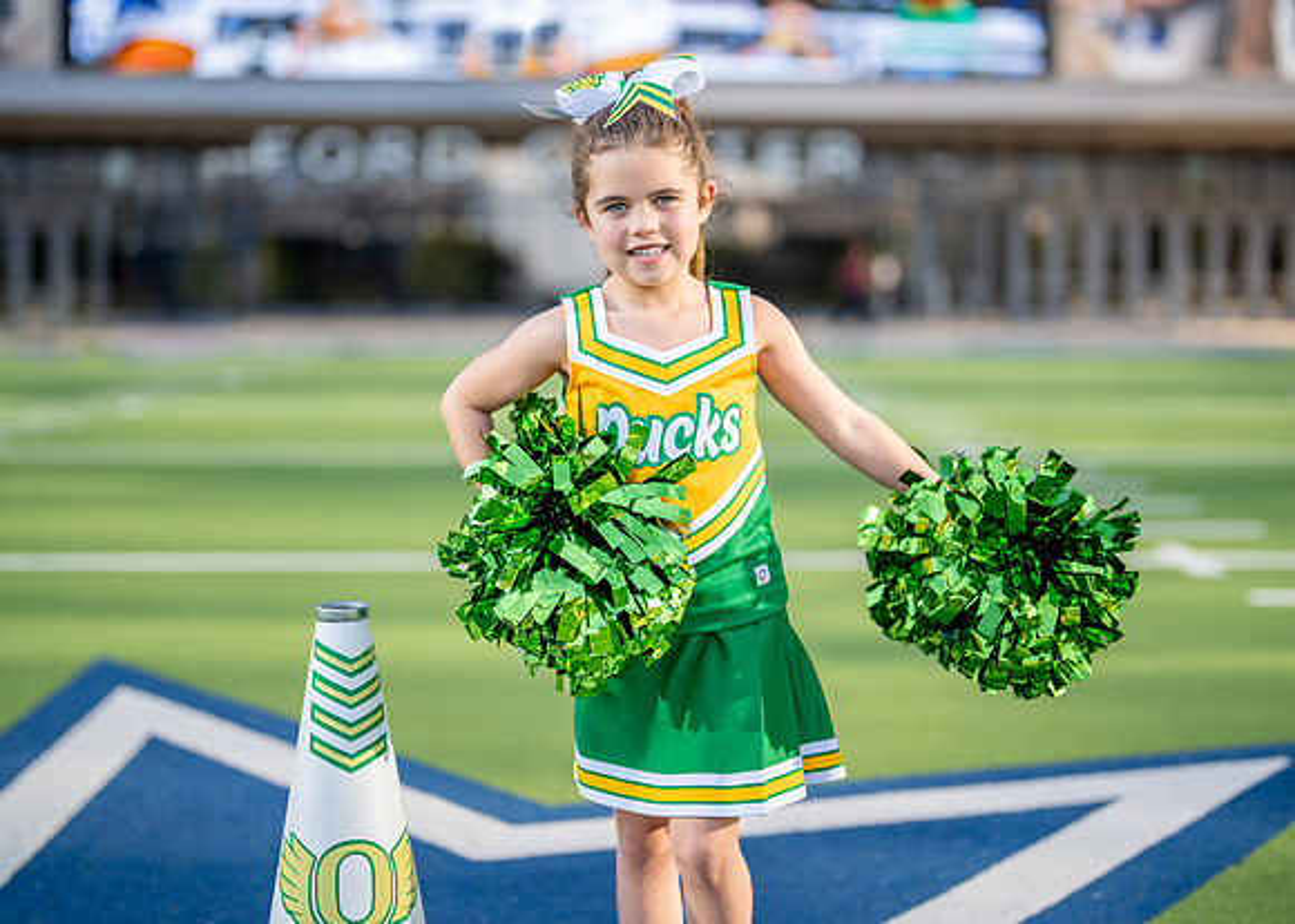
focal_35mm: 59
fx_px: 2169
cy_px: 430
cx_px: 667
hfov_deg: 33.2
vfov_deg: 24.1
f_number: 1.2
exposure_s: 1/2500
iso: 100
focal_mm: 50
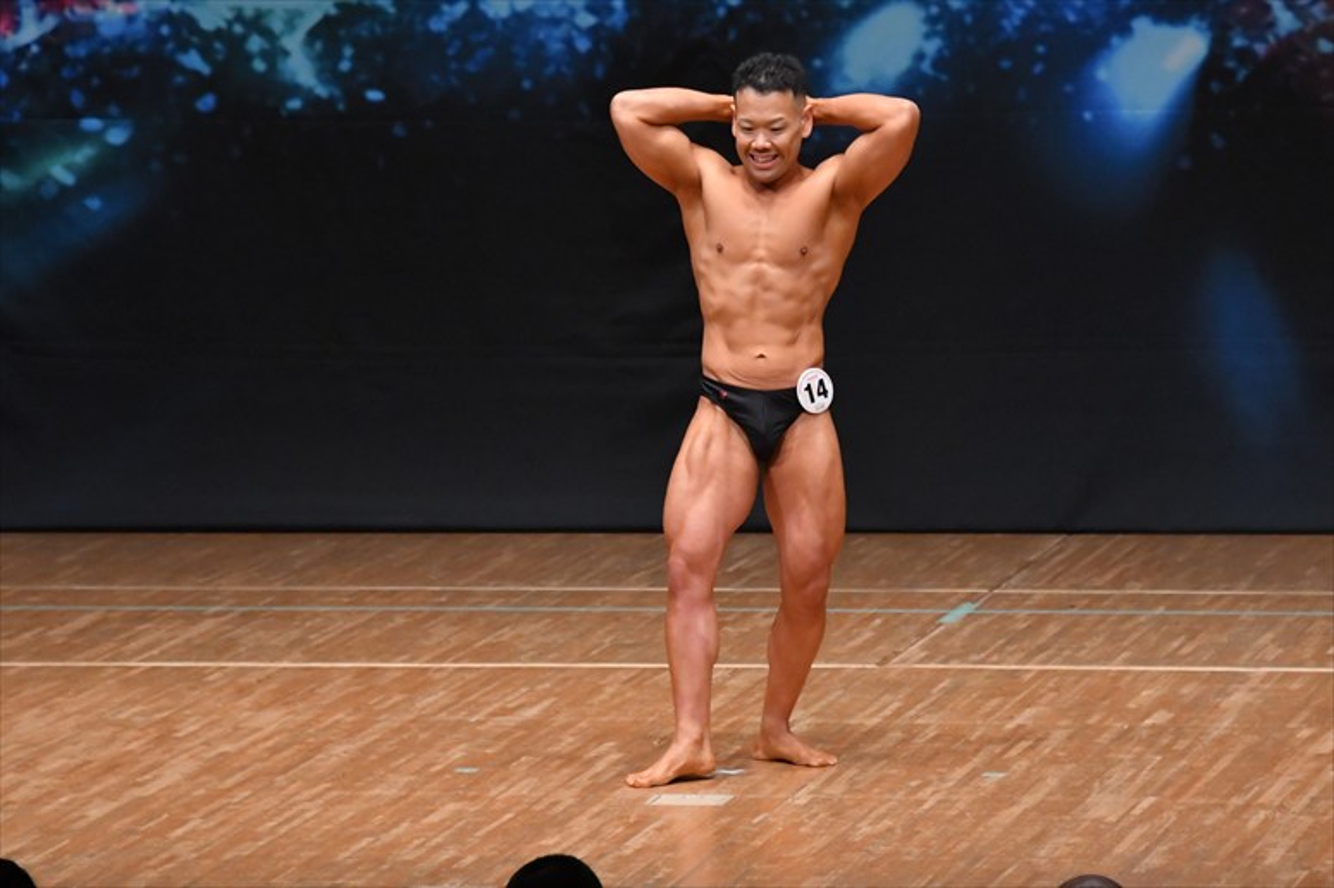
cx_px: 667
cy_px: 444
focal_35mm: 285
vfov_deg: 4.8
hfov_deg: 7.2
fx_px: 10556
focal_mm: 190
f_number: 5.6
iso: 5000
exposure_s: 1/400
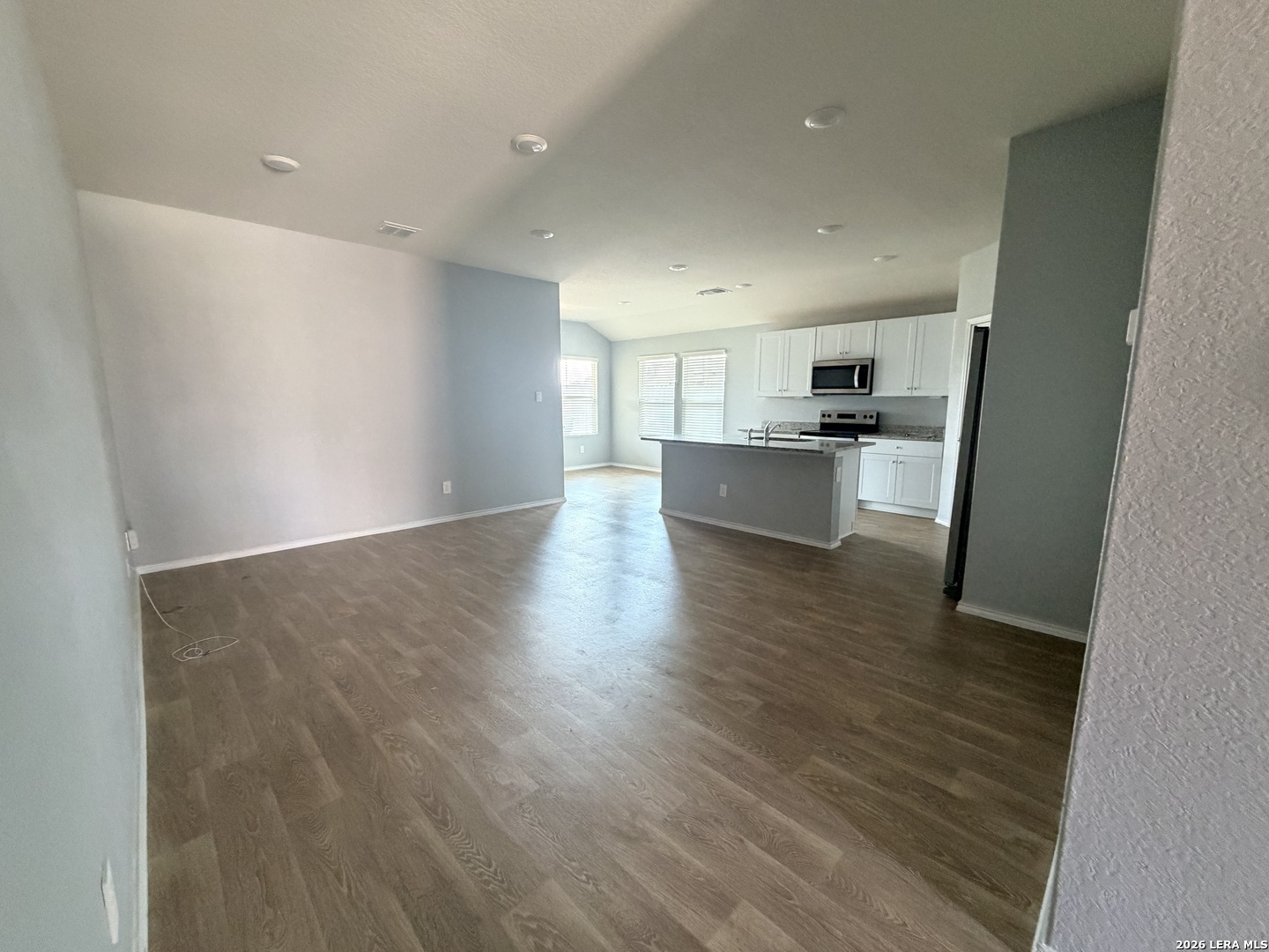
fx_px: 513
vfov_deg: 85.7
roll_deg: +0.6
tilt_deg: -6.5
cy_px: 476
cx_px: 634
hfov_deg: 102.1
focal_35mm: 14
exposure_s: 1/60
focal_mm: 2.22
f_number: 2.2
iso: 500
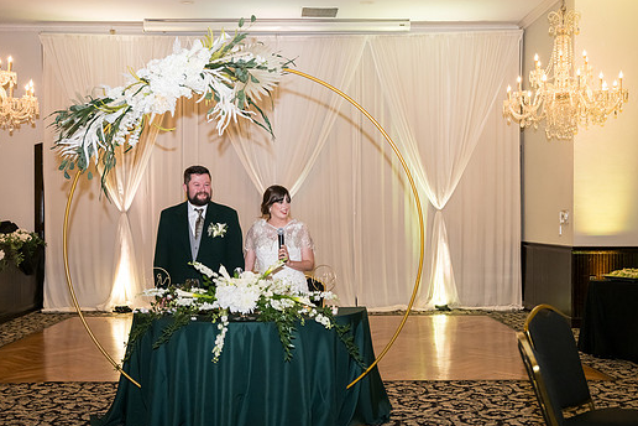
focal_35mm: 45
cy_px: 226
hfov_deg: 43.6
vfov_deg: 29.9
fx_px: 797
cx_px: 303
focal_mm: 40
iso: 3200
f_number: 3.2
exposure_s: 1/320
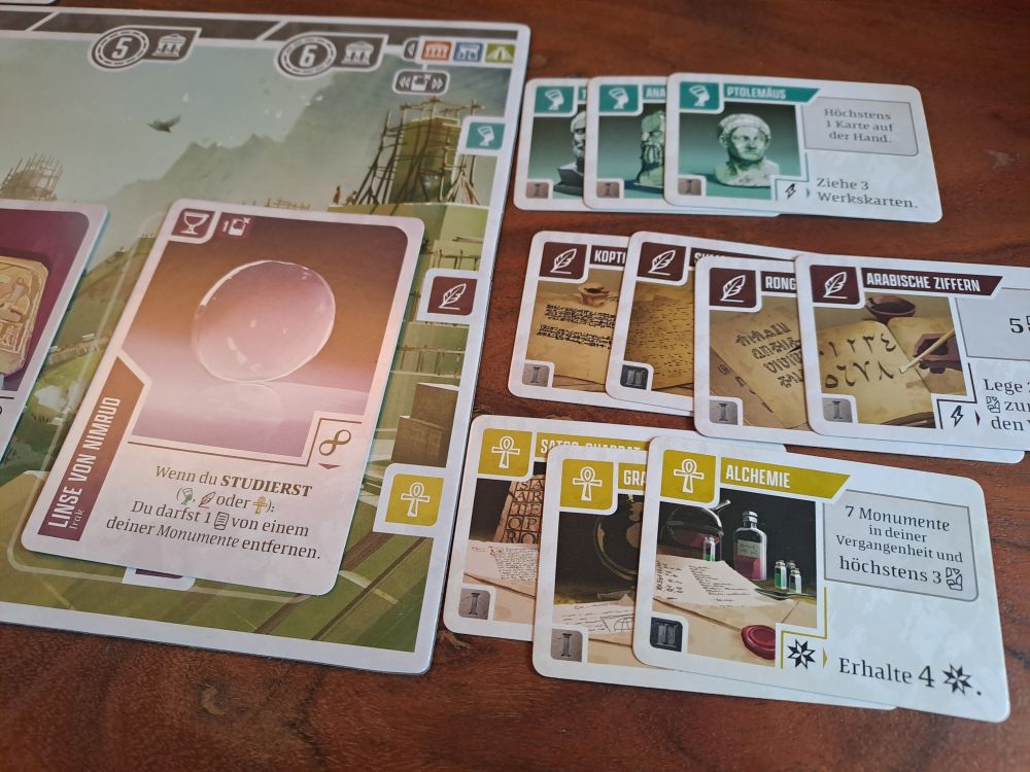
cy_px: 386
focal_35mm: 25
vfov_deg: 54.9
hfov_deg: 69.4
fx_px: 744
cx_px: 515
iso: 200
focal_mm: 4.65
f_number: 1.8
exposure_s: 1/50
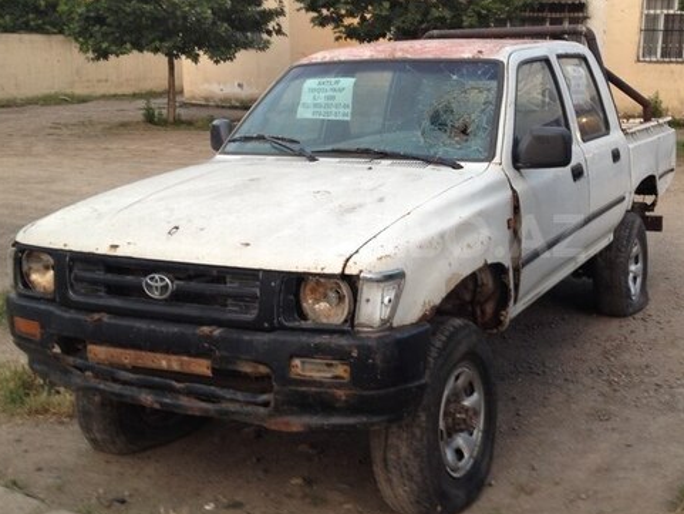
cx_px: 439
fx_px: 949
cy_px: 236
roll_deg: -1.1
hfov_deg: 39.3
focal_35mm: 48
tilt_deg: -13.4
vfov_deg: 30.3
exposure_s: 1/24
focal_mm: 4.28
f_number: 2.4
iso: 50
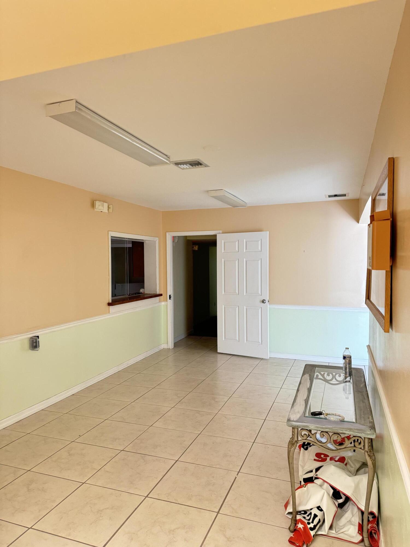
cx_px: 205
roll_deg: +0.6
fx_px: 379
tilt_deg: -1.9
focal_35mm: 24
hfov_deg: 56.8
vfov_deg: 71.6
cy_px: 274
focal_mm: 6.76
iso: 400
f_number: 1.78
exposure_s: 1/60
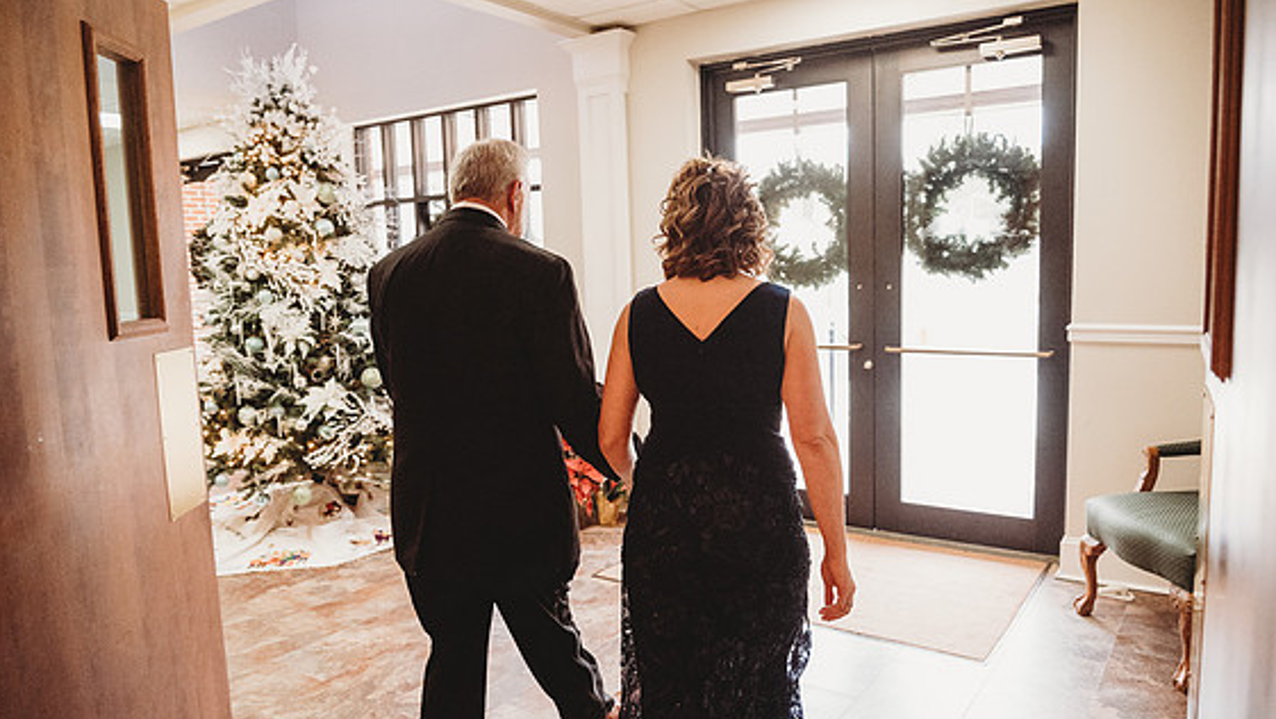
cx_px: 648
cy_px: 365
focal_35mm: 26
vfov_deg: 44.4
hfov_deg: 71.9
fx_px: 880
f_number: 4
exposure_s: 1/200
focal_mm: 24
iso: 8000
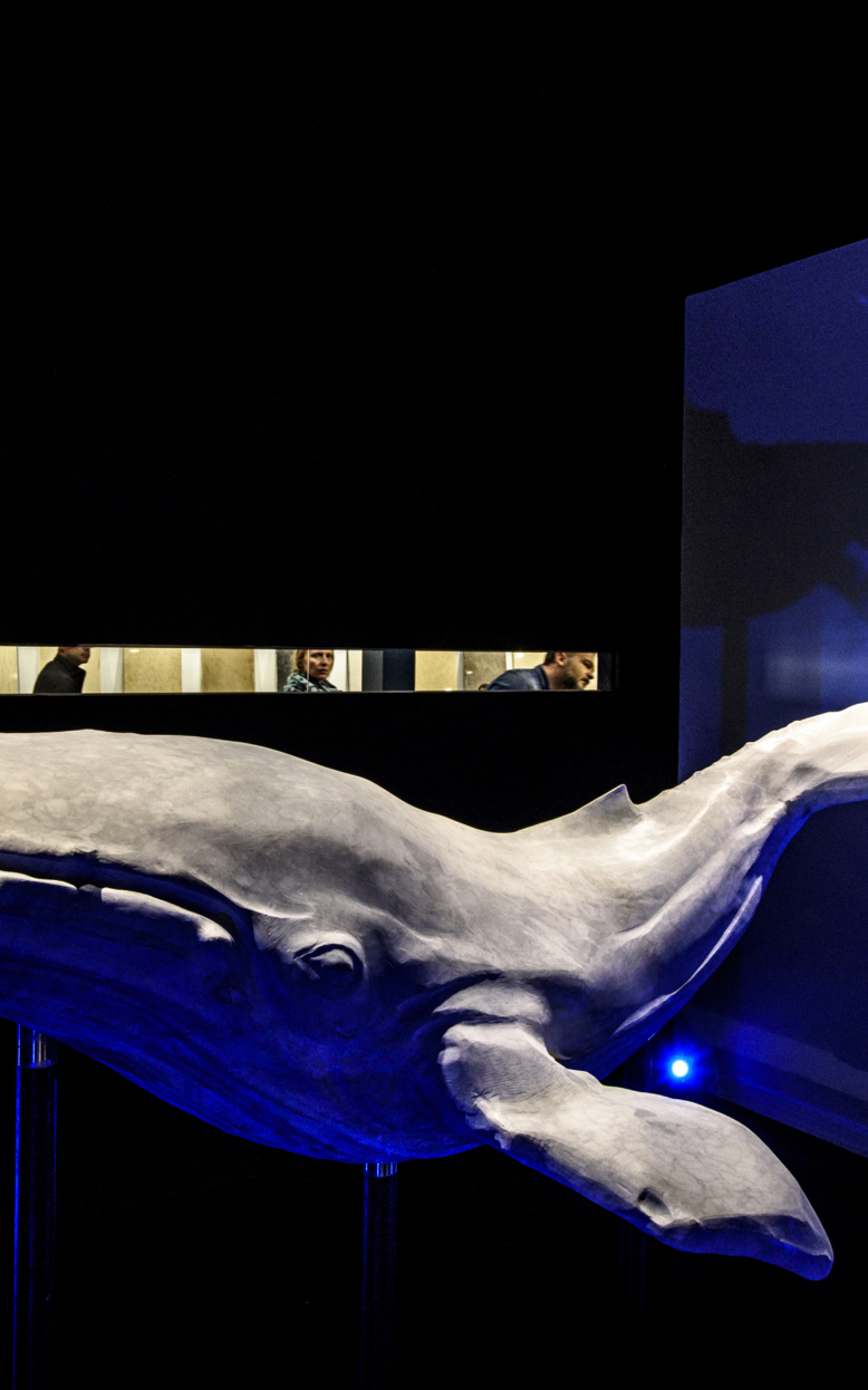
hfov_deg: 38.2
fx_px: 1250
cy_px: 680
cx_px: 358
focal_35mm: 33
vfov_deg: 58.2
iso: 1600
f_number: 9
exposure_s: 1/50
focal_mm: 21
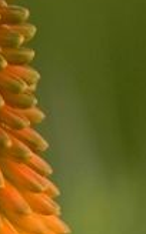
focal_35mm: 2852
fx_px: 18221
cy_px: 185
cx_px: -10
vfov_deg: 0.7
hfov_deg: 0.5
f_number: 5
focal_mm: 97.8
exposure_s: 1/125
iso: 160
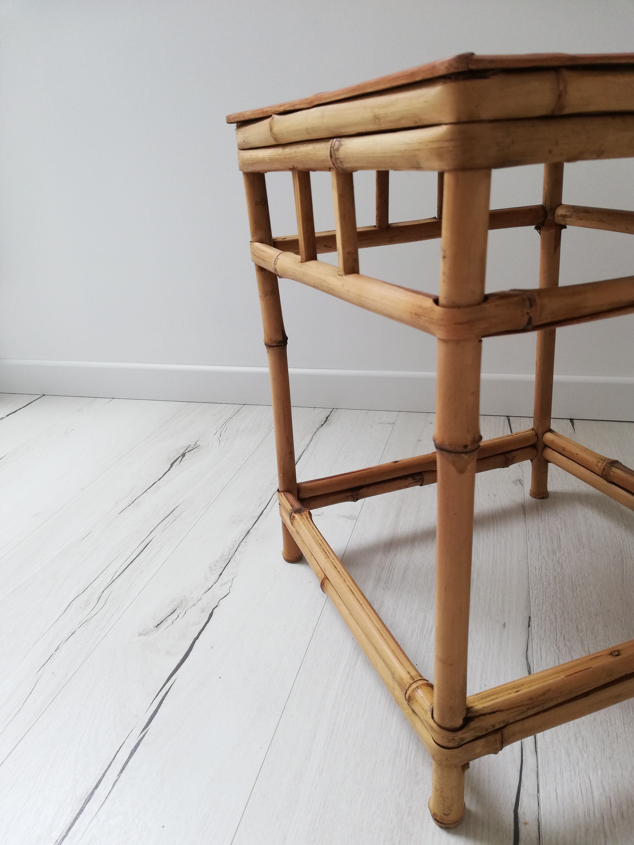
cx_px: 317
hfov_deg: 53.1
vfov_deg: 67.3
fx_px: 635
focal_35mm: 26
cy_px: 422
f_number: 2.2
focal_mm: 3.81
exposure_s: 1/50
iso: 80
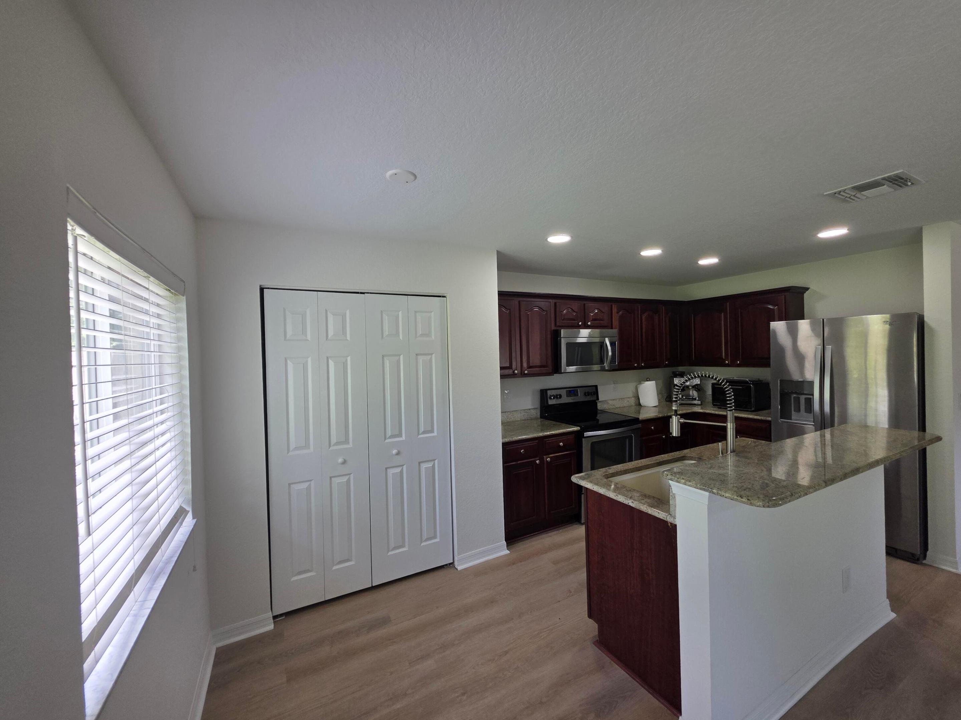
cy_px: 360
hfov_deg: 106.2
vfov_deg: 89.9
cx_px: 480
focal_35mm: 13
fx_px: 361
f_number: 1.9
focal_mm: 2.2
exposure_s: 1/120
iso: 50
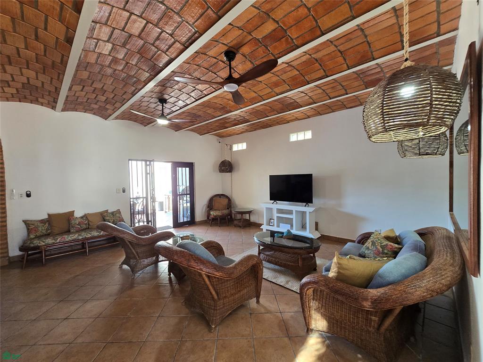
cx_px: 242
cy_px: 181
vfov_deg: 89.9
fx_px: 181
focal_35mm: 13
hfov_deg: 106.2
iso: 250
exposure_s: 1/60
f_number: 2.2
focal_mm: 2.2
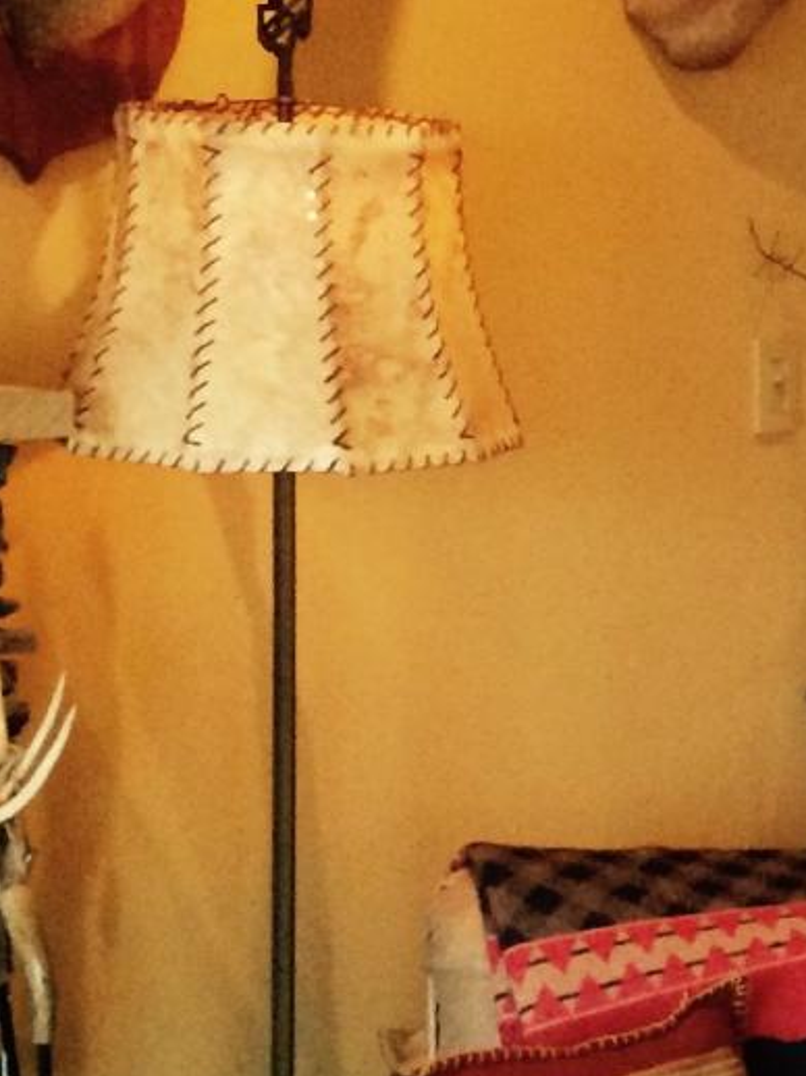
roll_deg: -0.8
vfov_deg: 17.6
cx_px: 1323
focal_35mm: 112
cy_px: 580
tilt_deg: -8.3
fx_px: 3480
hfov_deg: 12.4
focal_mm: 4.15
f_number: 2.2
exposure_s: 1/30
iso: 250
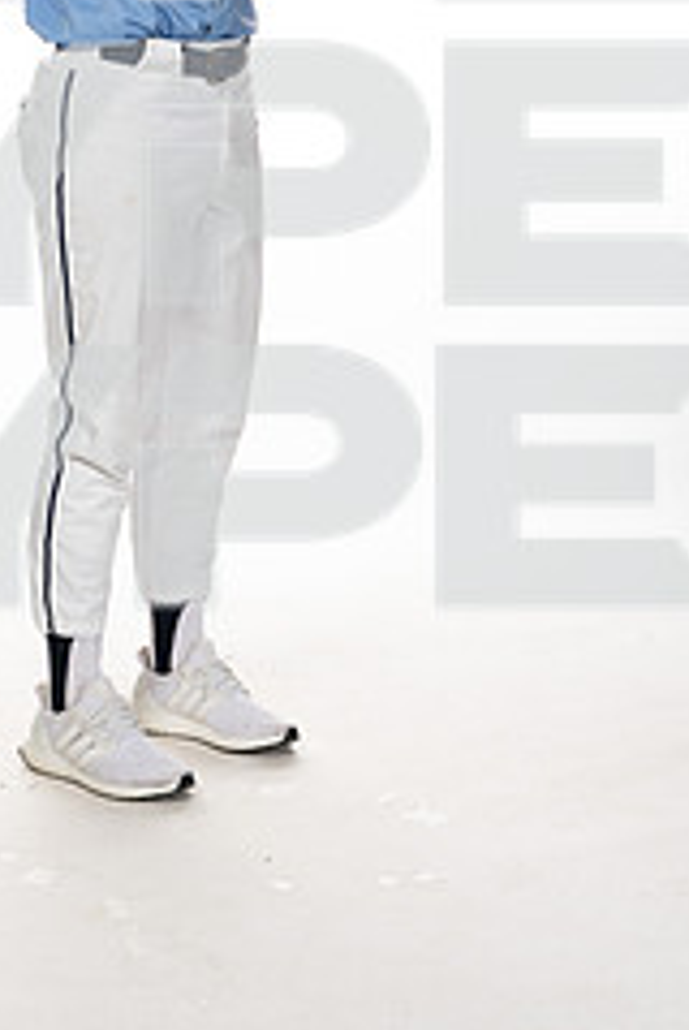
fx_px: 2691
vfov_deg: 21.3
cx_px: 95
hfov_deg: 14.5
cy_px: 177
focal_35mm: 94
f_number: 6.3
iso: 400
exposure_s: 1/250
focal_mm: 50
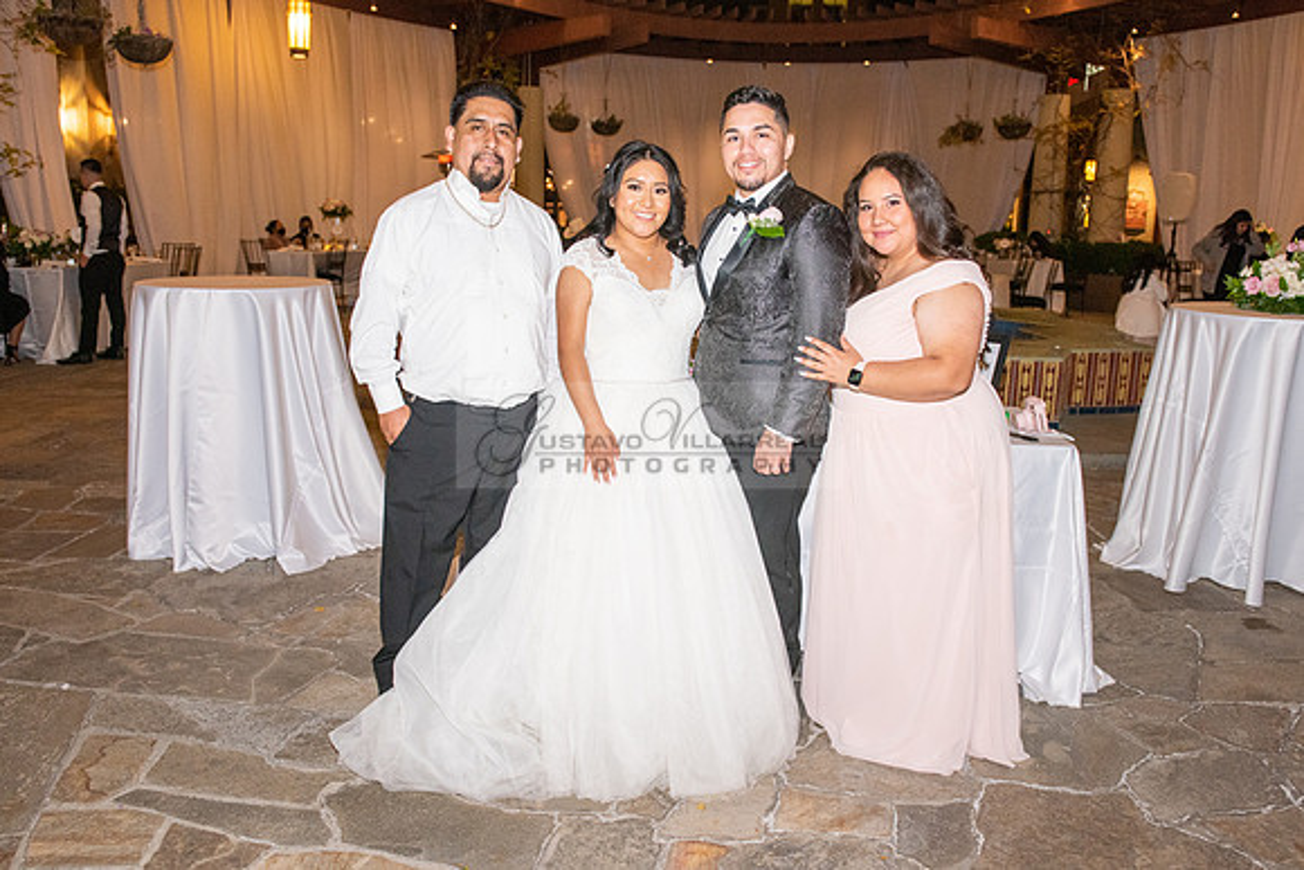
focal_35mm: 31
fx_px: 1116
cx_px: 652
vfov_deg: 42.6
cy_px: 435
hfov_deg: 60.6
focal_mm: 26
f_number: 4
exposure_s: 1/160
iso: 1600
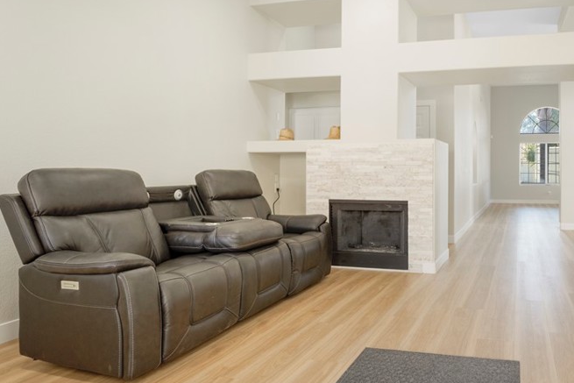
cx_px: 434
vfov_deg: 51.2
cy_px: 170
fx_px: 399
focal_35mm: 25
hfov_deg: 66.8
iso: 400
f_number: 8
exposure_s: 1/8
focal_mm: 16
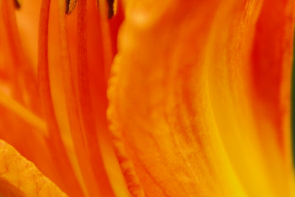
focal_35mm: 424
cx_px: 60
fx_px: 3477
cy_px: -26
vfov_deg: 3.2
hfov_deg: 4.9
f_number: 3.5
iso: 100
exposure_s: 1/30
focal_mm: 75
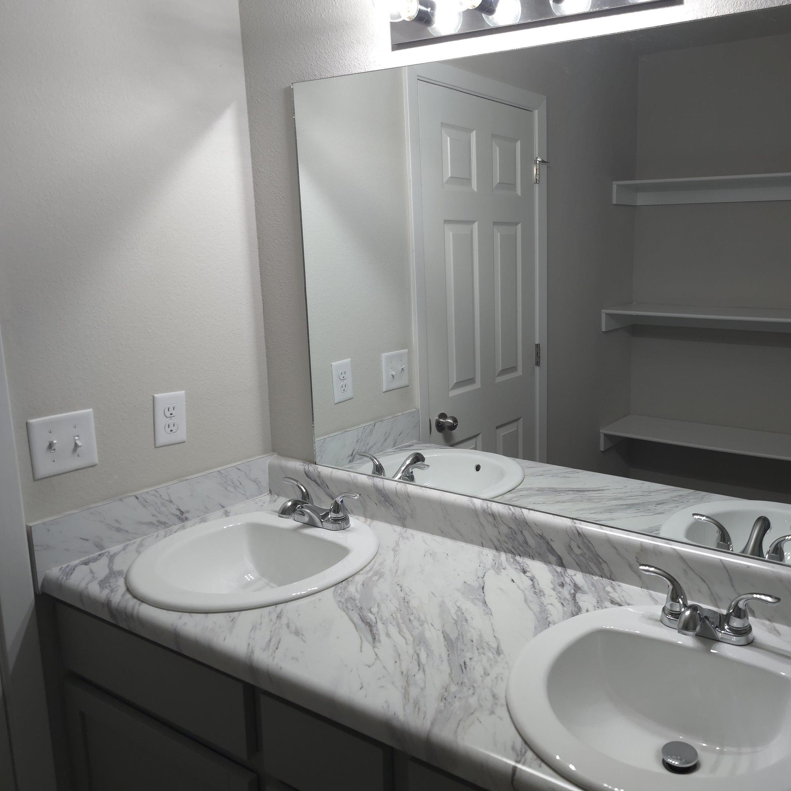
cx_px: 543
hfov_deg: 55.8
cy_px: 384
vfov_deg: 57.3
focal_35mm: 28
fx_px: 724
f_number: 1.7
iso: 100
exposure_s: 1/60
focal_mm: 6.3
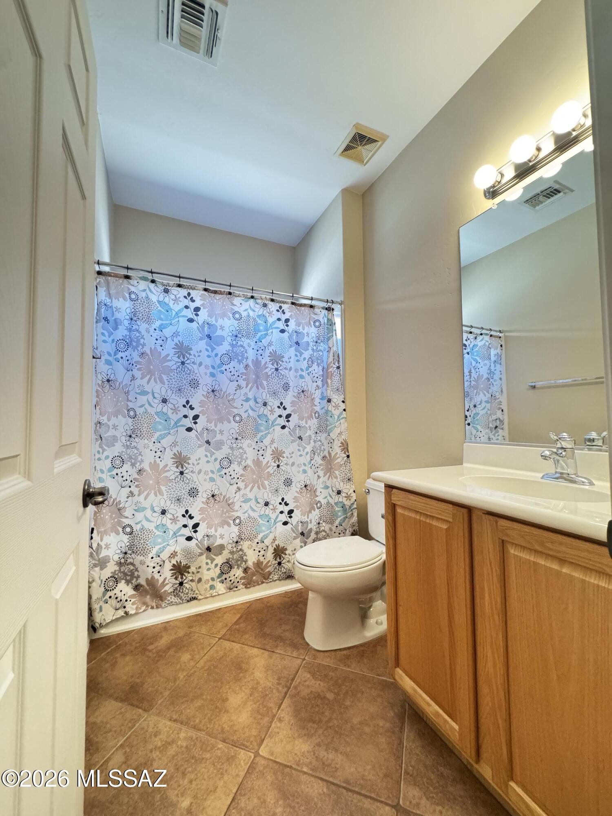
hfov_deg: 85.7
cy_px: 408
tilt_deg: +2.5
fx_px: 330
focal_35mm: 14
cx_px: 306
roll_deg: +0.8
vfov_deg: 102.1
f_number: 2.2
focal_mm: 2.22
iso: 800
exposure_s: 1/60
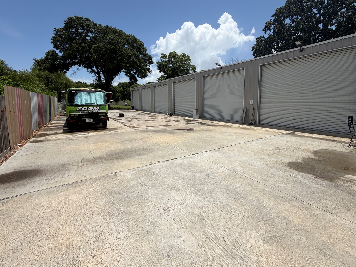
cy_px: 118
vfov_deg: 77.8
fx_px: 165
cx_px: 194
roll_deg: +0.2
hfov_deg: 94.2
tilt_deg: -5.5
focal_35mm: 16
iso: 20
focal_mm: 2.22
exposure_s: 1/1795
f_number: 2.2
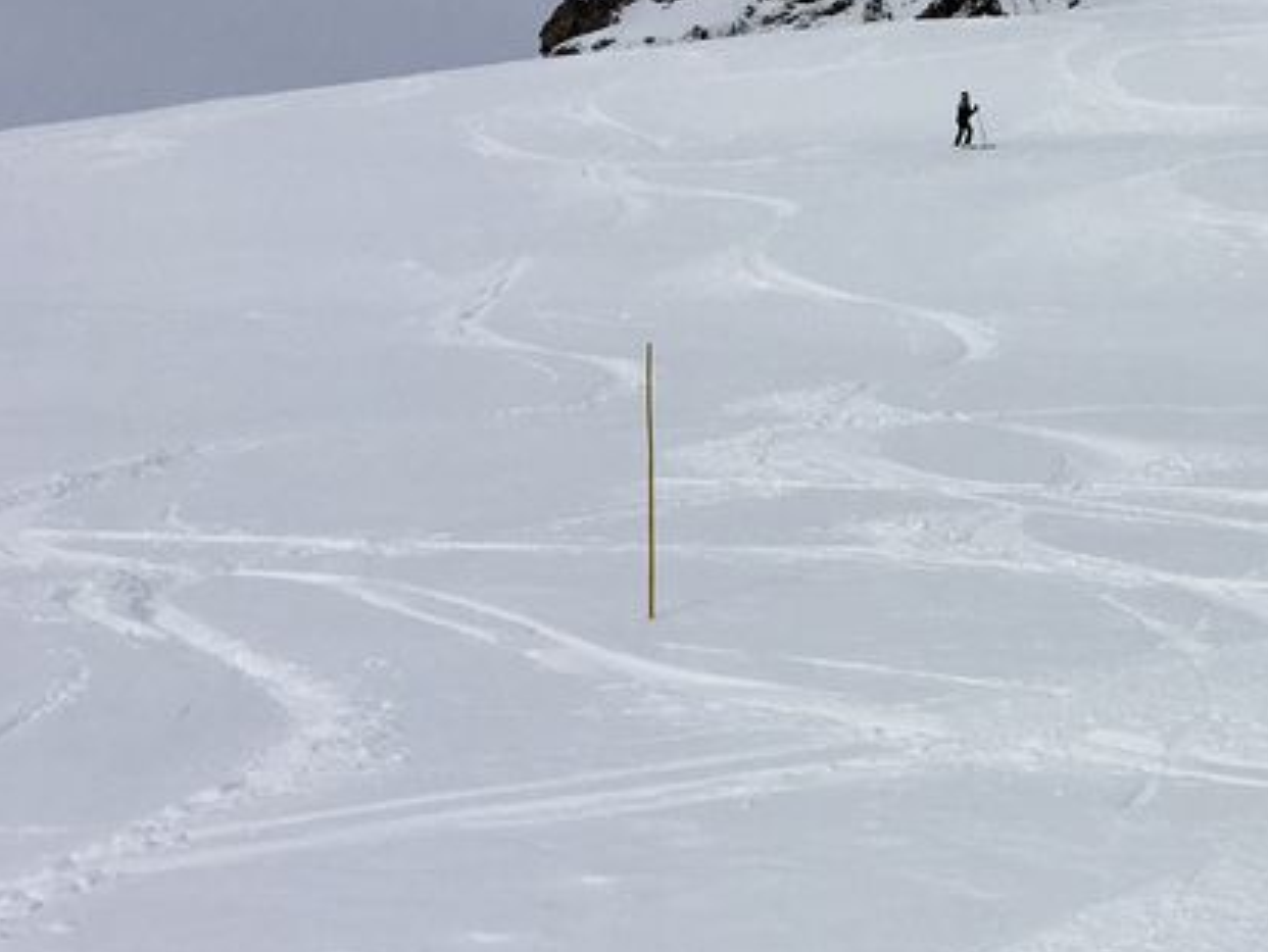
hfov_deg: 28.4
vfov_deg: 23.3
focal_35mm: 63
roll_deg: -1.4
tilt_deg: +14.2
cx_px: 1323
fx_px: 2309
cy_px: 433
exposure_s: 1/4274
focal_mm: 4.15
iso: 25
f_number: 2.2
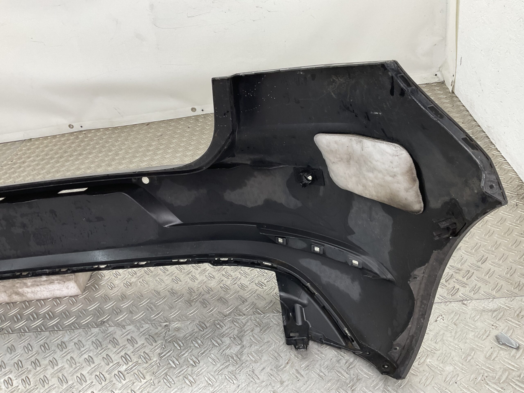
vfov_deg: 48.2
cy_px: 196
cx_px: 262
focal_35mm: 29
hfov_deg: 61.7
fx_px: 439
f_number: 1.8
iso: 32
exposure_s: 1/100
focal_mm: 3
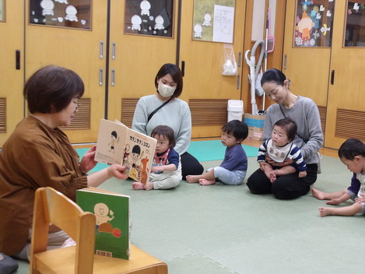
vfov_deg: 30.9
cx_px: 237
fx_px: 496
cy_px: 138
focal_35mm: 47
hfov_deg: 40.0
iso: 453
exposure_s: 1/60
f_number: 3.3
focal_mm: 6.1
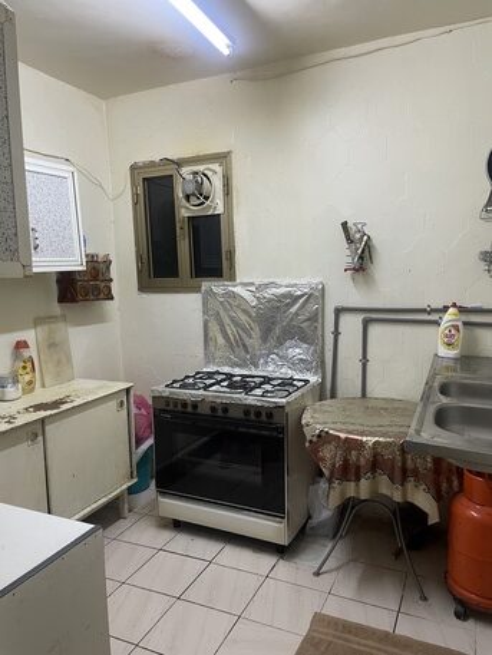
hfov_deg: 53.1
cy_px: 328
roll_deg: +2.5
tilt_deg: -7.4
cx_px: 246
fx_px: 492
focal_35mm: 26
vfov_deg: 67.3
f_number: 1.6
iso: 250
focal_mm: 4.2
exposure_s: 1/60
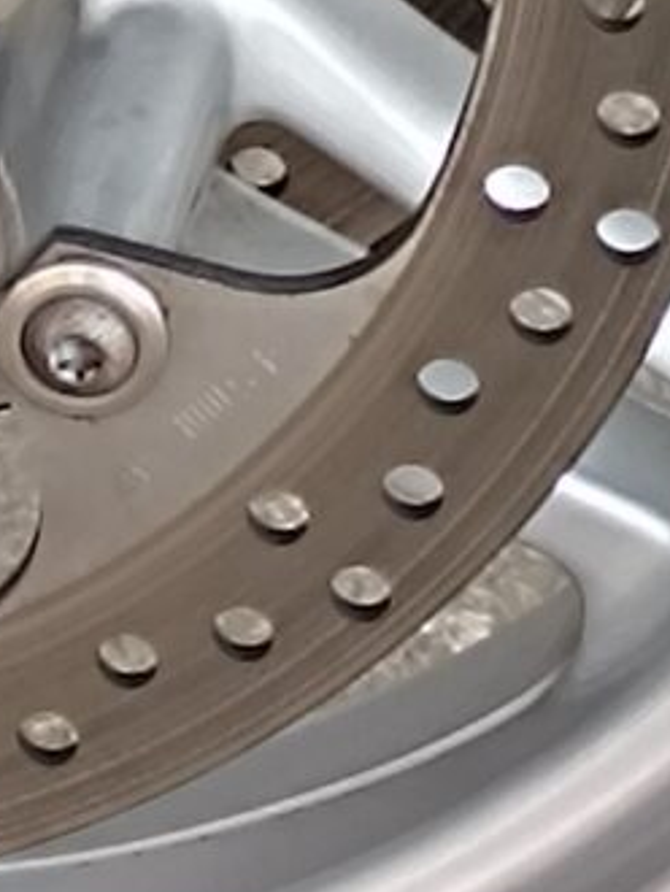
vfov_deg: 9.7
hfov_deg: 7.8
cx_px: -473
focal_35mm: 186
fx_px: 4794
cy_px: -1068
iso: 289
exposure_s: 1/100
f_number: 1.65
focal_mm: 6.14
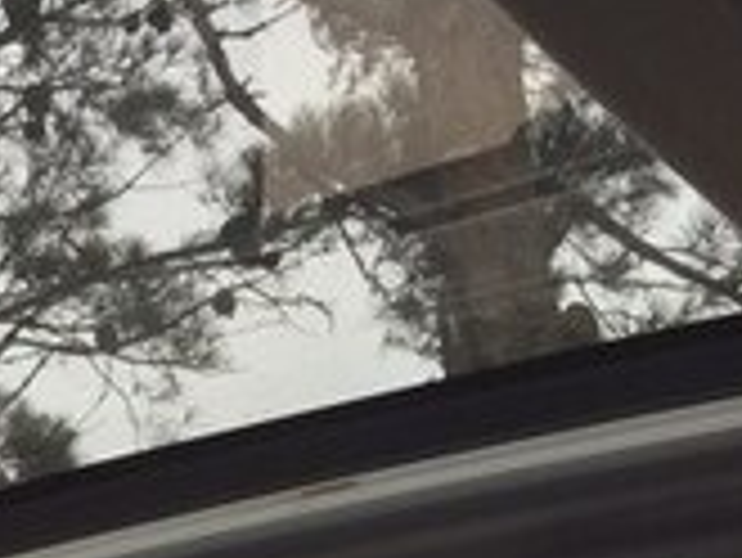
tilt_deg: +3.0
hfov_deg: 15.4
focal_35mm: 116
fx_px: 2488
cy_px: 1091
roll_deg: +7.5
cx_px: -445
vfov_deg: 11.6
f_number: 2.2
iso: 32
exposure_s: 1/218
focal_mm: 4.15
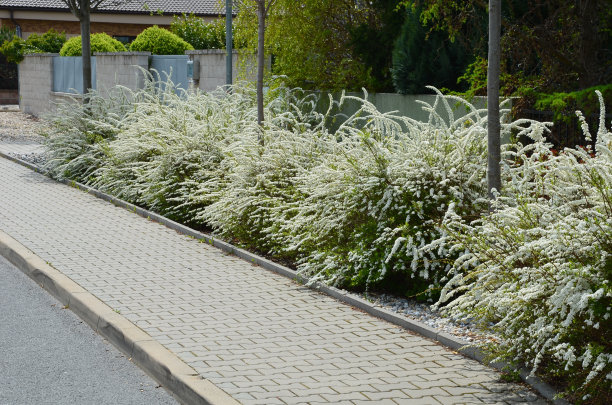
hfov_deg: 20.7
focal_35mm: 99
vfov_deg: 13.8
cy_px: 202
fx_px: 1679
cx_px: 306
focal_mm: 66
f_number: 11
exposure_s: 1/160
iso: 100
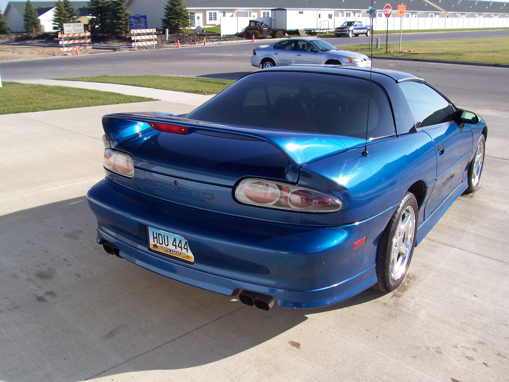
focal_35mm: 34
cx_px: 254
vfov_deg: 41.8
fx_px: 500
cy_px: 191
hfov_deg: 54.0
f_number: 5.6
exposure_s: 1/250
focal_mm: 5.6
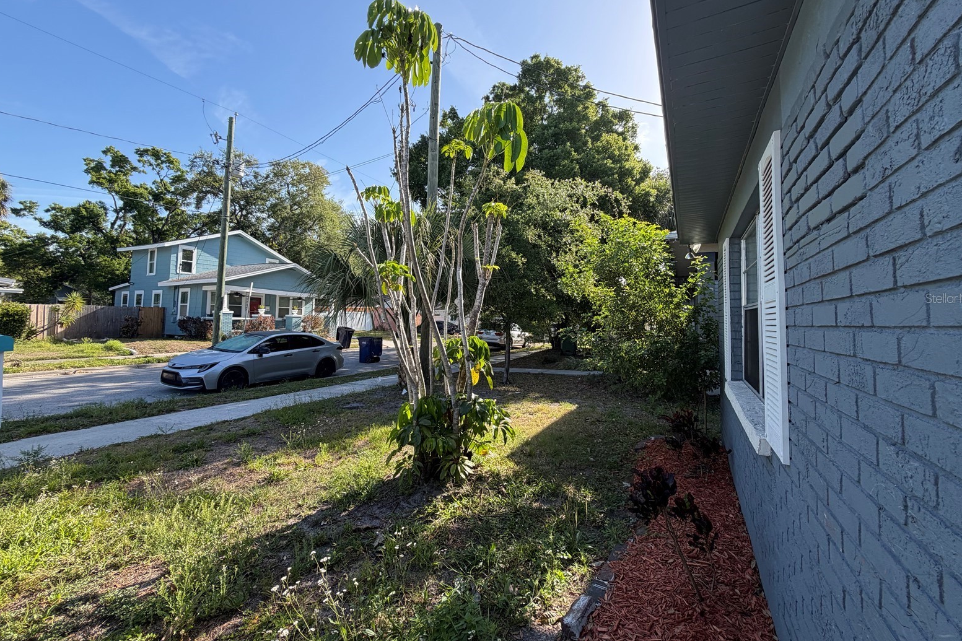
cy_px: 298
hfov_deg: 100.4
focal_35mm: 15
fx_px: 401
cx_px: 488
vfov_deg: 77.2
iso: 40
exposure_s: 1/502
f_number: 2.2
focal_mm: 2.22
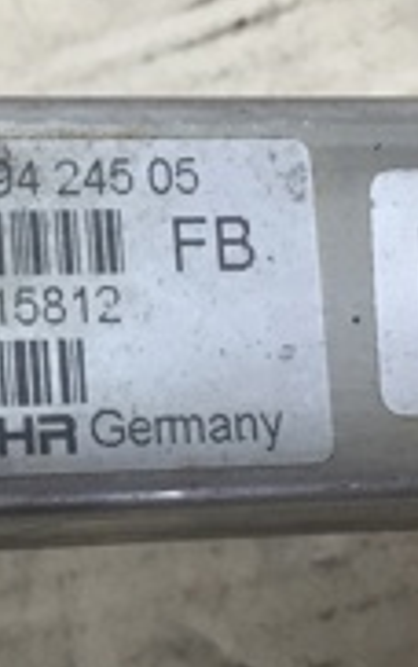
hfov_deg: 11.8
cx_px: -103
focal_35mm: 108
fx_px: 1965
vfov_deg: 19.2
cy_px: 418
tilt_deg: -64.2
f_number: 2.2
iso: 125
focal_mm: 4.15
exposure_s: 1/33
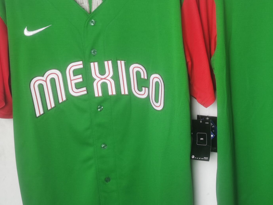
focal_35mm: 50
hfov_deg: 37.7
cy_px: 110
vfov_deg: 29.1
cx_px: 184
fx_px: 394
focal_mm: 5.58
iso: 125
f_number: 1.8
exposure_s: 1/50
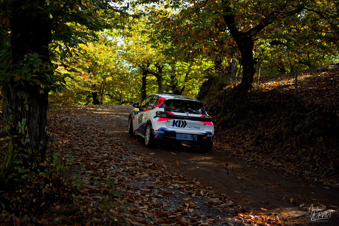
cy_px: 113
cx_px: 170
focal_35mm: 52
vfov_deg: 25.8
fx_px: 494
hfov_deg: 37.8
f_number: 1.8
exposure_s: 1/6400
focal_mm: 35
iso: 2800
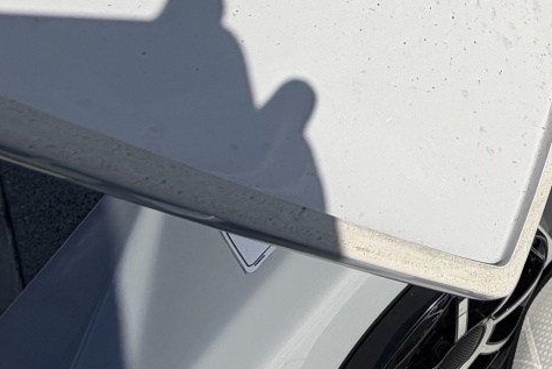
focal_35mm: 49
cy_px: -169
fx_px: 752
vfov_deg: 22.9
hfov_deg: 28.7
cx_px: 795
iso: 20
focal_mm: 2.22
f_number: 2.2
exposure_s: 1/2506
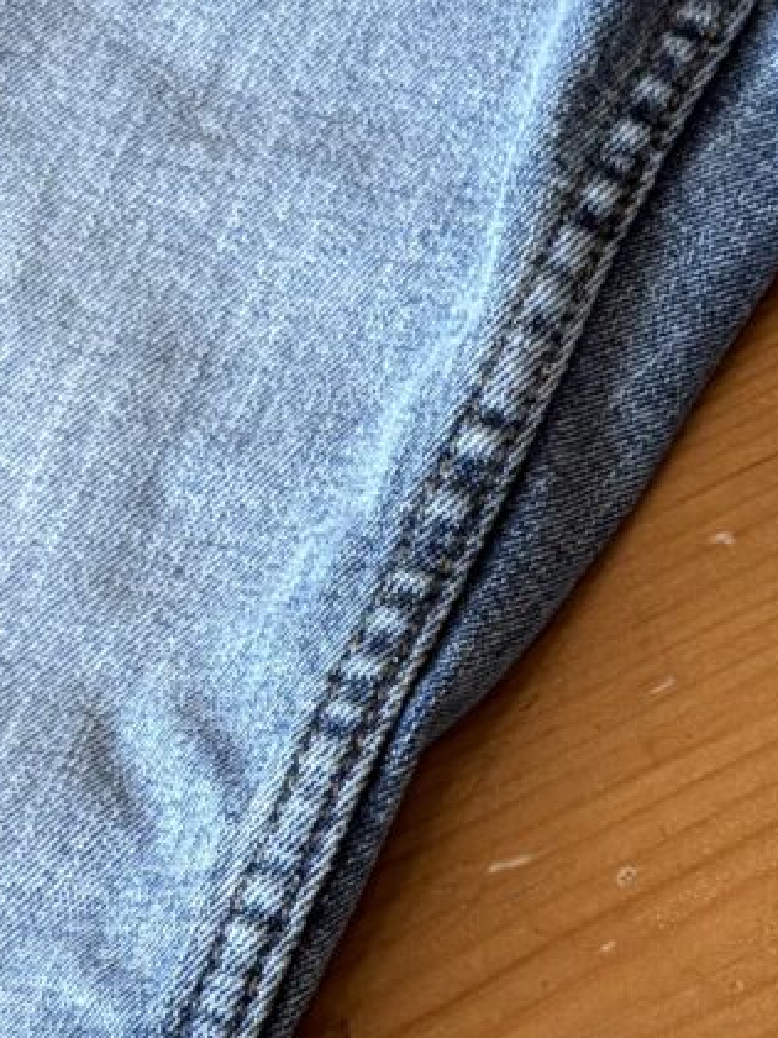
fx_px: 3506
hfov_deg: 12.2
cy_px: 900
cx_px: 1111
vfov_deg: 16.6
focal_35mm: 117
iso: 200
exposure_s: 1/120
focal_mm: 6.76
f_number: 1.78
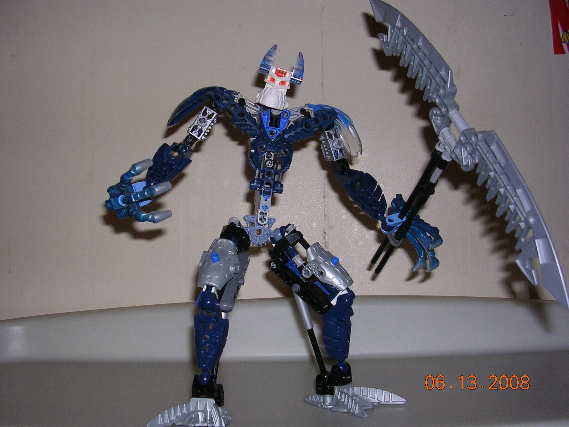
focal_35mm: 38
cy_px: 214
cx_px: 284
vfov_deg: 37.7
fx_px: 625
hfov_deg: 49.0
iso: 50
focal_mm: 5.8
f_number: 2.8
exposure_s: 1/60.1
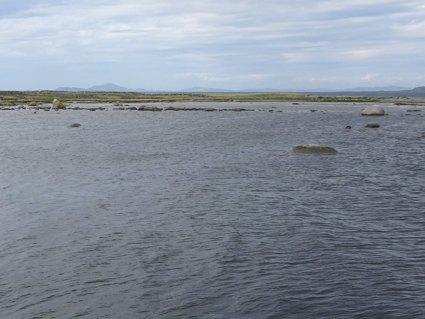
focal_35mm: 60
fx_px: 737
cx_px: 87
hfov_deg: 31.4
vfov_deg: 24.4
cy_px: 172
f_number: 3.5
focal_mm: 4.1
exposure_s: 1/800
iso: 80
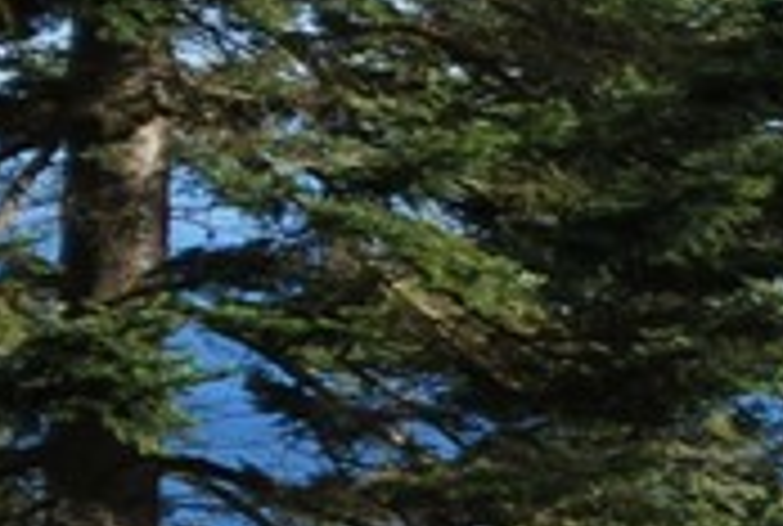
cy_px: 270
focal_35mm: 513
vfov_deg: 2.7
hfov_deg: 3.9
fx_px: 11189
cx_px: 2048
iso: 100
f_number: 8
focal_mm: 55
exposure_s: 1/250
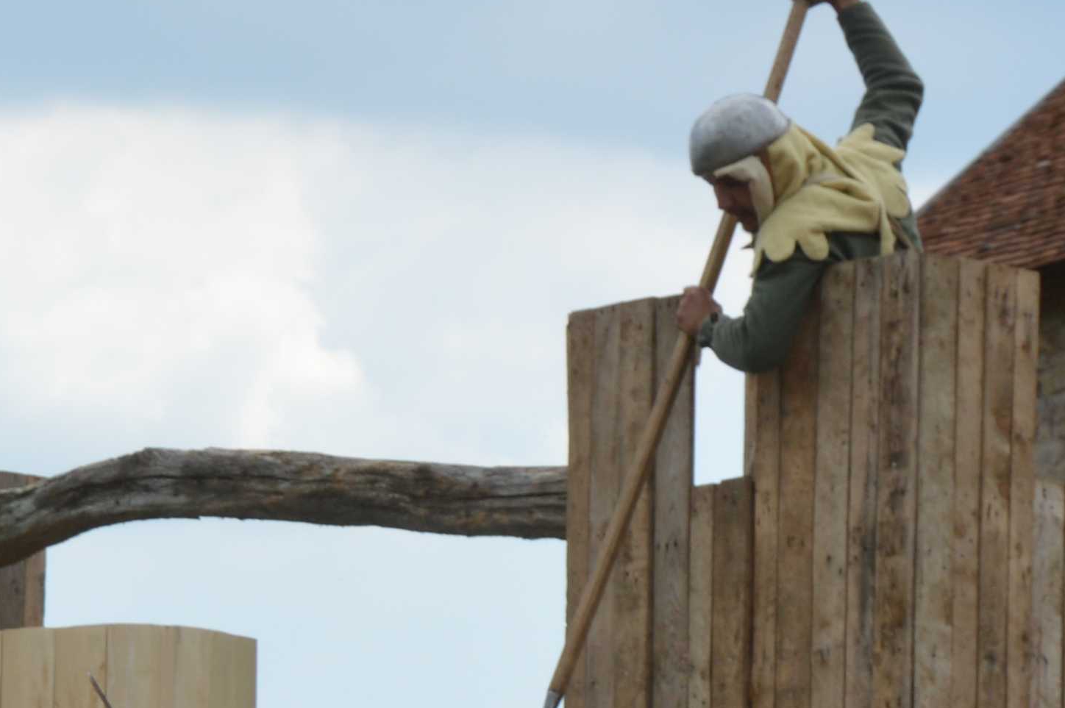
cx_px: -74
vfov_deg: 7.2
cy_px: 982
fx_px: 5528
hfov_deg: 10.9
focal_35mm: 187
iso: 100
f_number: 7.1
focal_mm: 30
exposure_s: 1/200
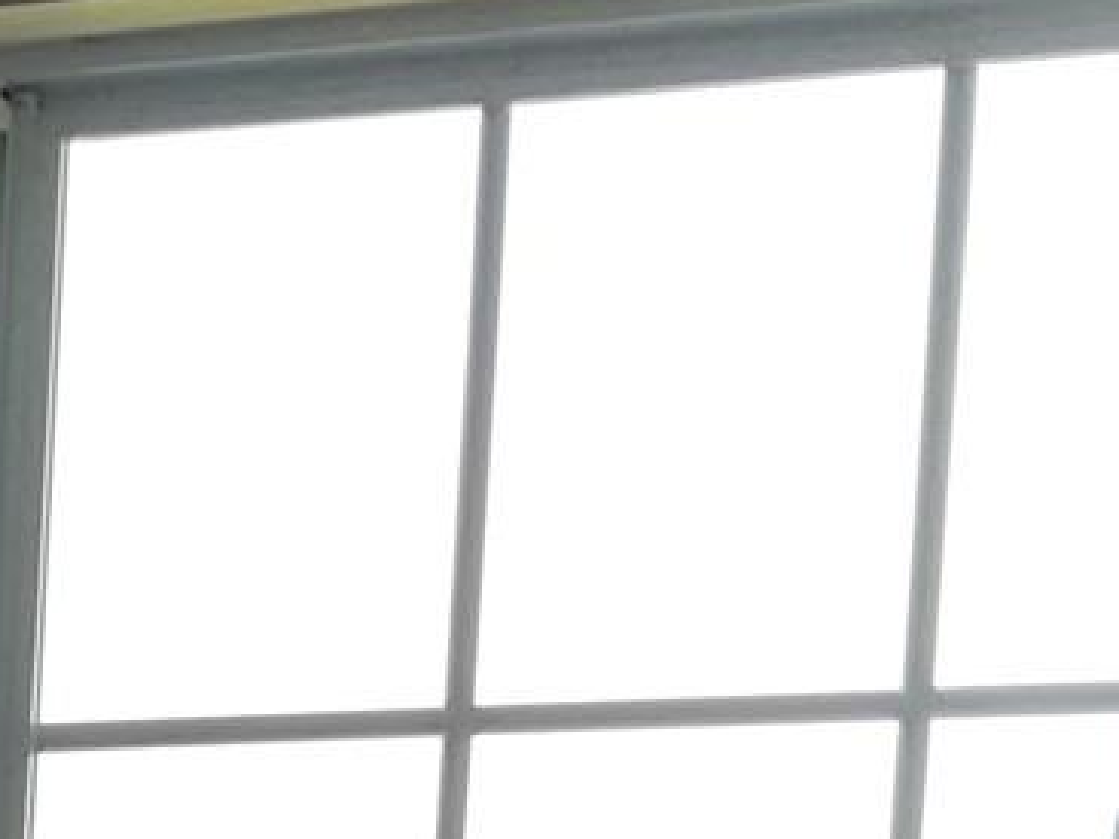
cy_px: 2126
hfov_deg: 11.3
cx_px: -954
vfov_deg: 8.3
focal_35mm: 162
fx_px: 5235
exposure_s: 1/120
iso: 32
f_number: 1.8
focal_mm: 3
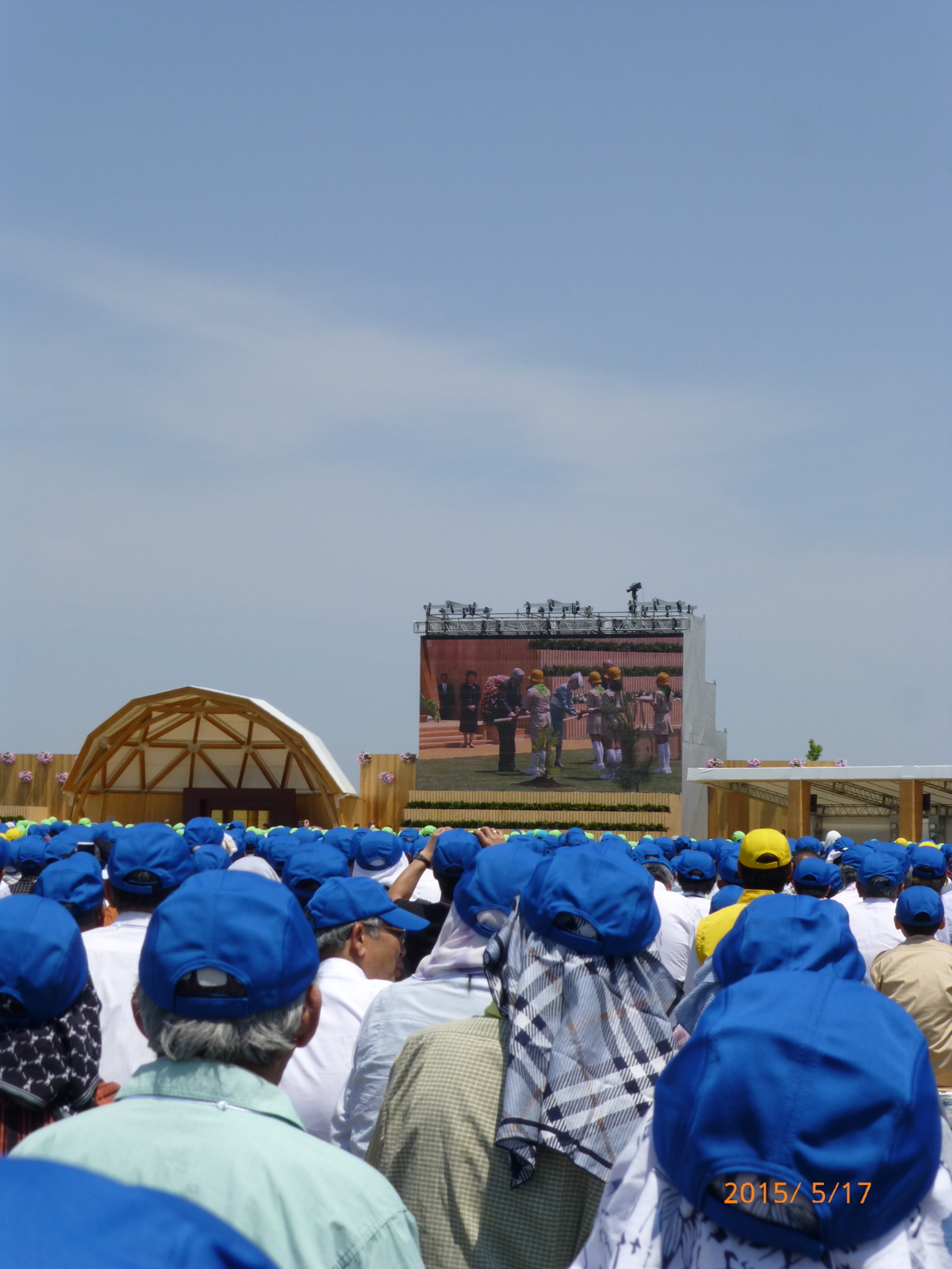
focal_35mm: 75
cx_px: 476
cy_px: 634
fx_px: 2750
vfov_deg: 26.0
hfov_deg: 19.6
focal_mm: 13.3
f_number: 5
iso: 100
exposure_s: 1/1000
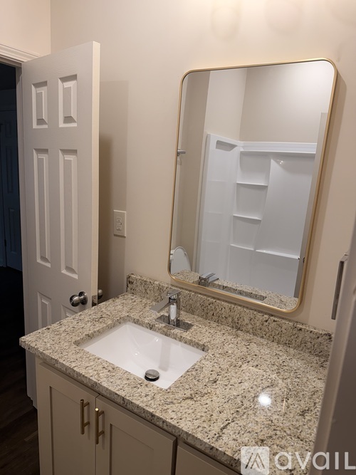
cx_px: 178
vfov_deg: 71.6
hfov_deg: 56.8
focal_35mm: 24
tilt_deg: -9.9
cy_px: 238
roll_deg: -4.6
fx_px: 329
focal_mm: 6.76
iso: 125
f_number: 1.78
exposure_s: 1/120
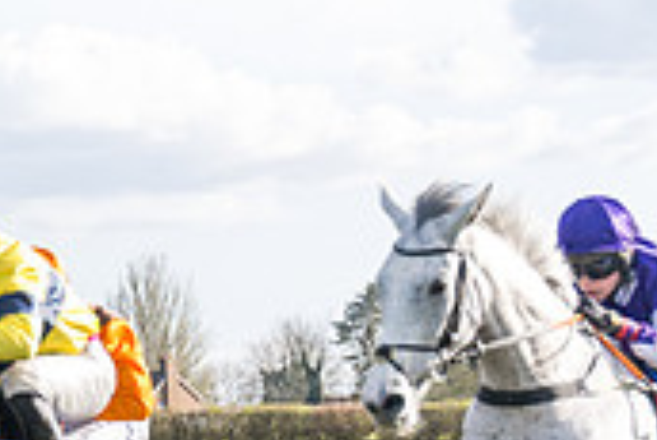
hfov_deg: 5.6
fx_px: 6502
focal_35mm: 356
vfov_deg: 3.9
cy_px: 526
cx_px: -723
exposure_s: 1/1600
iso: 400
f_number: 4
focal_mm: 70
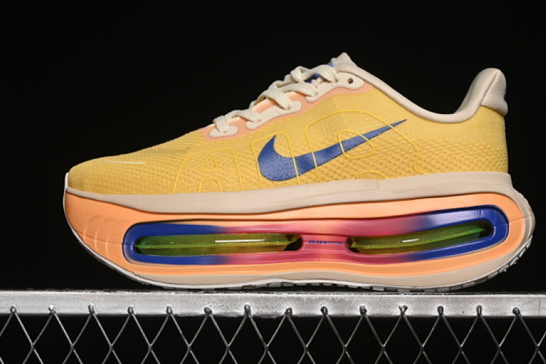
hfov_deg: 21.5
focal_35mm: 95
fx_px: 1440
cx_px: 303
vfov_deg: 14.4
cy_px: 150
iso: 160
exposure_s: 1/60
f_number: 6.3
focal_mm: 50
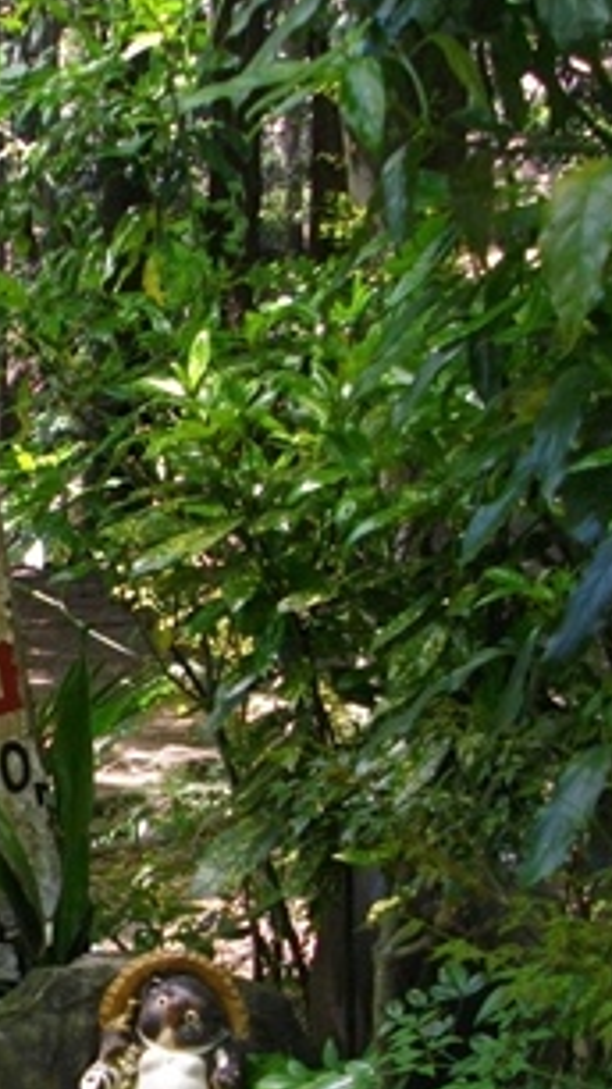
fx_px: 1645
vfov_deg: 36.6
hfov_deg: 20.2
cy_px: 532
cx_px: -43
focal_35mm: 57
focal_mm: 5.7
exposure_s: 1/100
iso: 230
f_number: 2.9
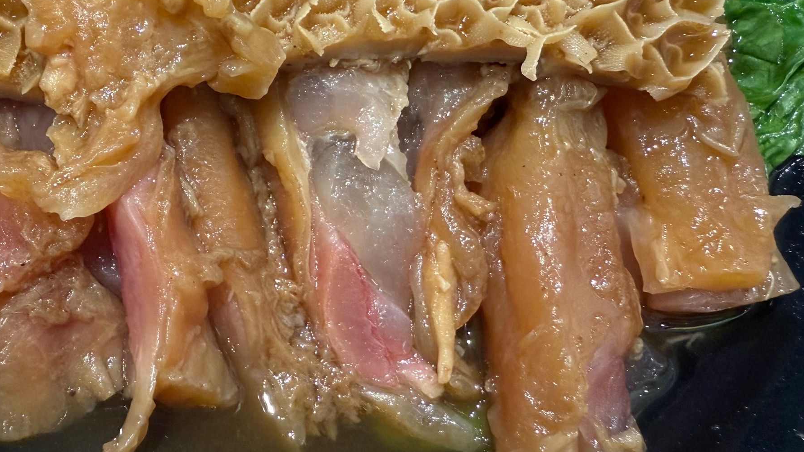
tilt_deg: -57.2
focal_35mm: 40
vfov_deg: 29.5
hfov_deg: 49.4
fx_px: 853
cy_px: 145
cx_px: 253
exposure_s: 1/90
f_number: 2.2
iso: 320
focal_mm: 2.22
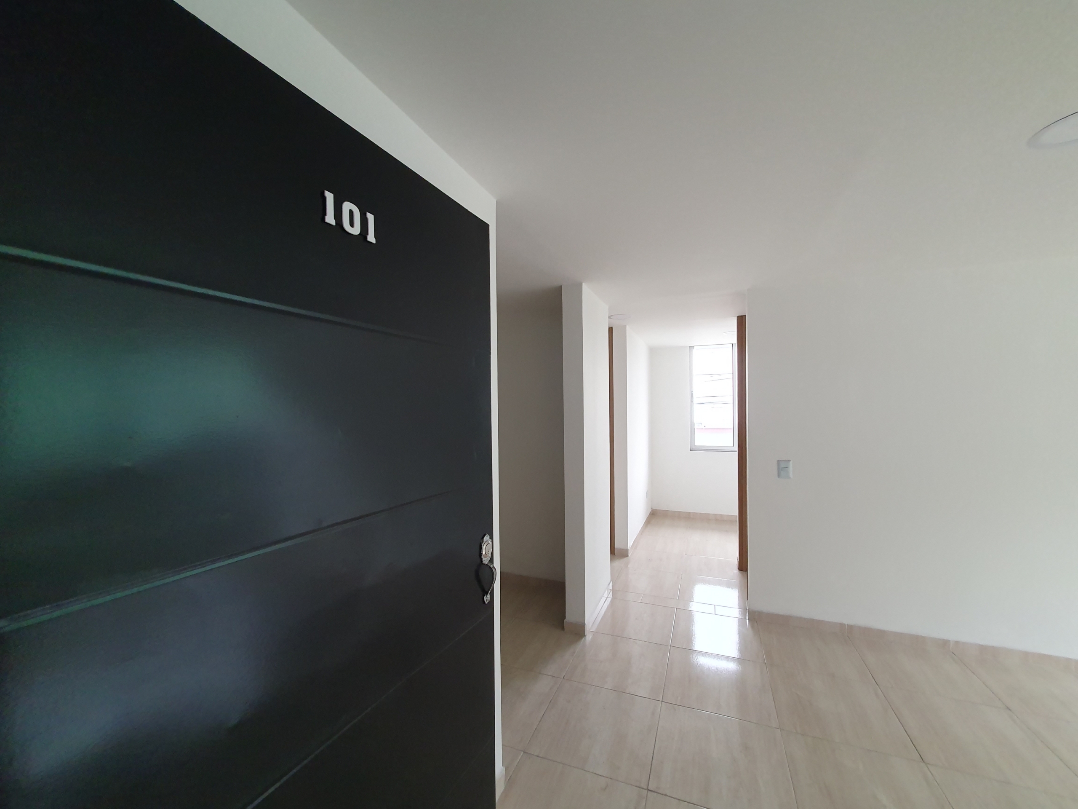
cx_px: 539
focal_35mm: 13
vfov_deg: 89.9
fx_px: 405
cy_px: 404
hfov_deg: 106.2
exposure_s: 1/50
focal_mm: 1.8
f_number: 2.2
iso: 320
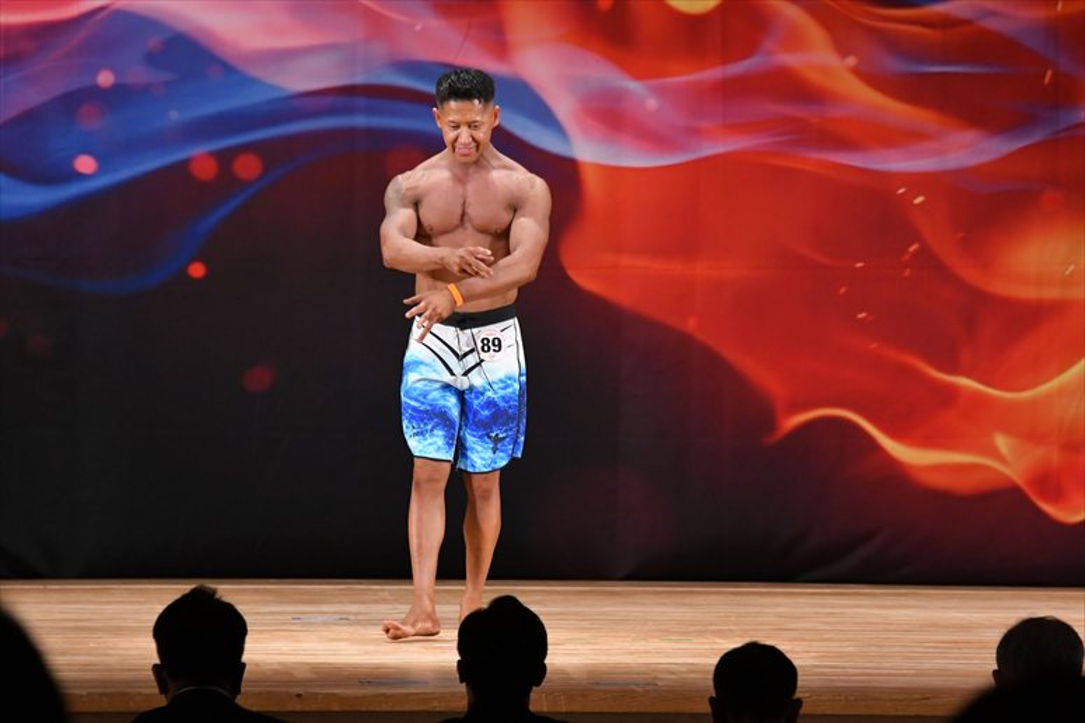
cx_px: 542
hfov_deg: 9.2
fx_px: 6778
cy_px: 362
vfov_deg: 6.1
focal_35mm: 225
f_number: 5.6
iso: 3200
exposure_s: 1/400
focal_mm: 150
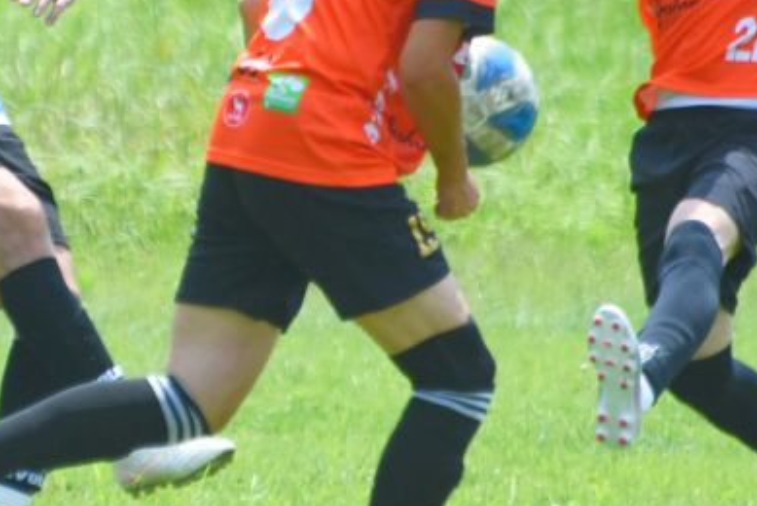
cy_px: 134
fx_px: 21884
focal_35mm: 1040
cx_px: 319
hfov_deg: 2.0
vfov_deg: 1.3
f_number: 6.3
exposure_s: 1/1600
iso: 400
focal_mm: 300
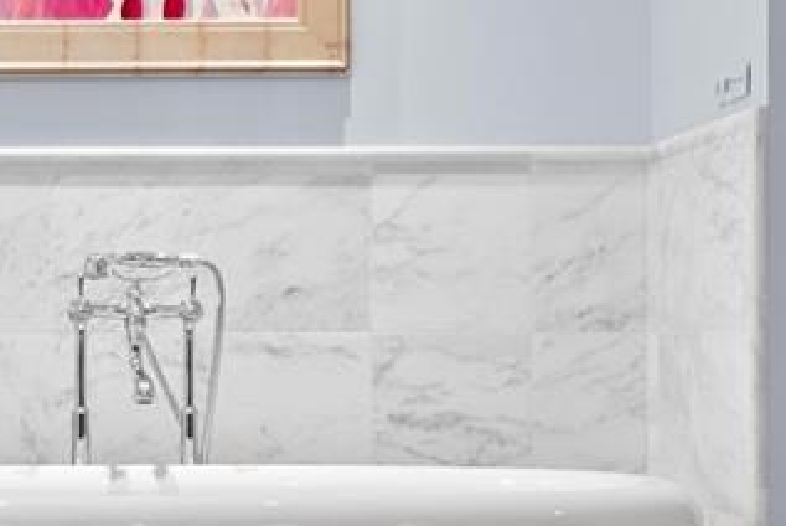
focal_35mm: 100
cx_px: 139
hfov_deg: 20.1
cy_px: 329
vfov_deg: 13.7
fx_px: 2185
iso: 800
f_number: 8
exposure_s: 1/3
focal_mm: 31
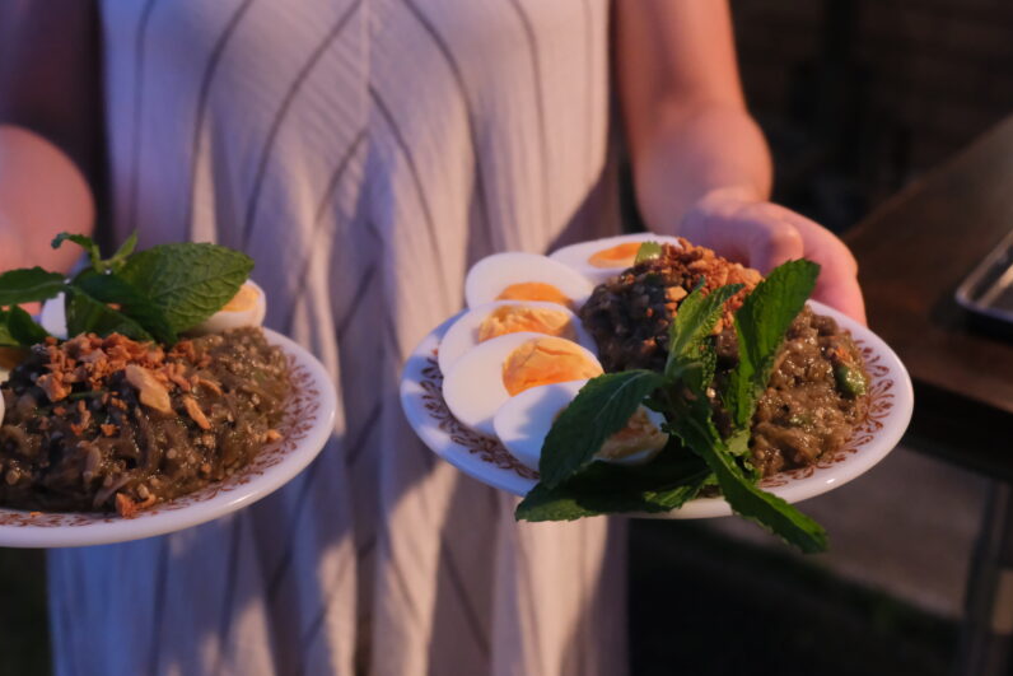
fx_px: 1773
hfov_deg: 31.7
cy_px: 333
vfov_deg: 21.6
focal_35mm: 63
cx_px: 377
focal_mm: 32.6
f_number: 4.3
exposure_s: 1/200
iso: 6400
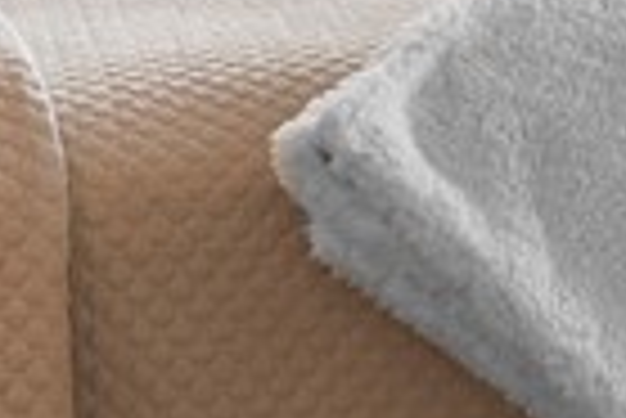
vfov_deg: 4.1
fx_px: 5692
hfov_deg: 6.0
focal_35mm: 327
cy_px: -890
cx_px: 1644
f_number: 8
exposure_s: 1/40
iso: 400
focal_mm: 28
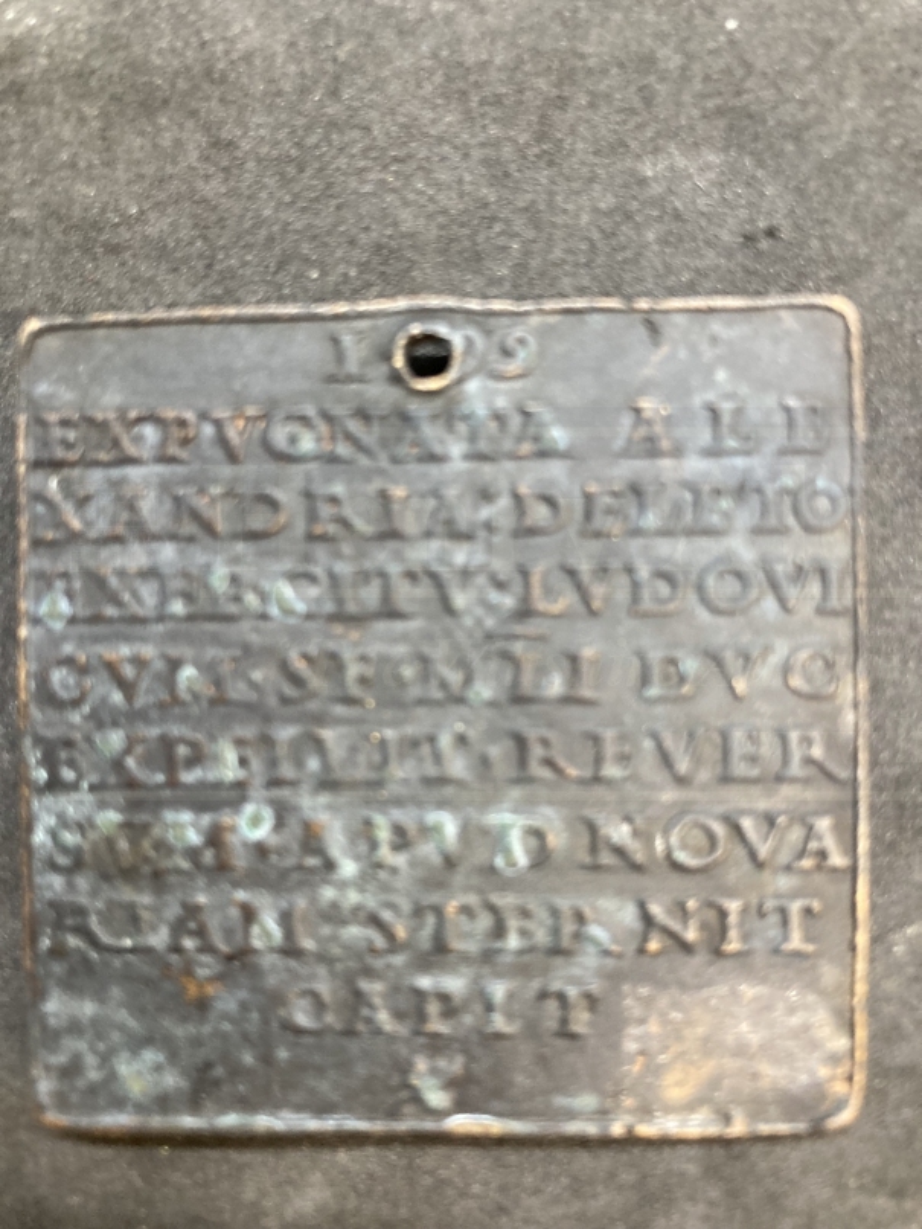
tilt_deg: -86.0
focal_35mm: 28
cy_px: 614
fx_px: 994
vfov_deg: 63.4
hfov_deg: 49.8
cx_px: 461
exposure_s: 1/50
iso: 250
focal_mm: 3.99
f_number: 1.8
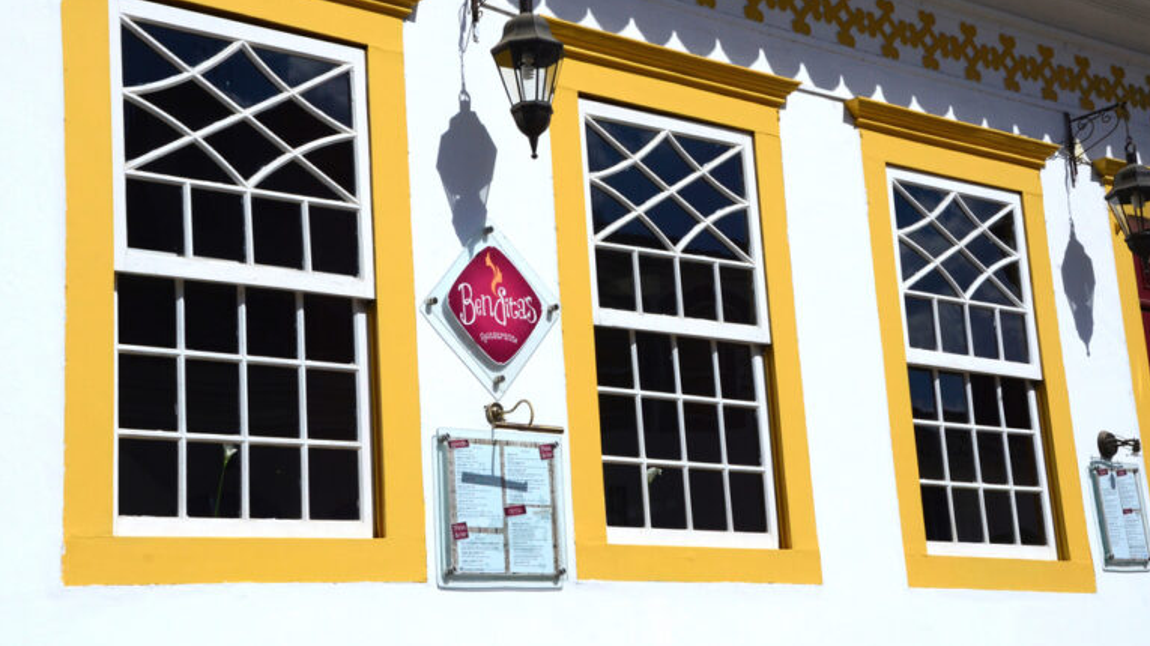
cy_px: 280
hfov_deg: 33.3
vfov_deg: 19.1
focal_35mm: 63
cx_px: 576
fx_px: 1921
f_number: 13
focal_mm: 40
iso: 800
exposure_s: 1/800
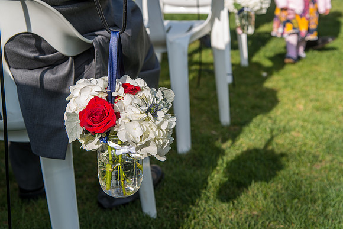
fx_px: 619
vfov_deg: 20.9
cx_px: 172
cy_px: 114
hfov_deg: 31.0
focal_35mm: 65
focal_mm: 65
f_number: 7.1
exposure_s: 1/200
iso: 64
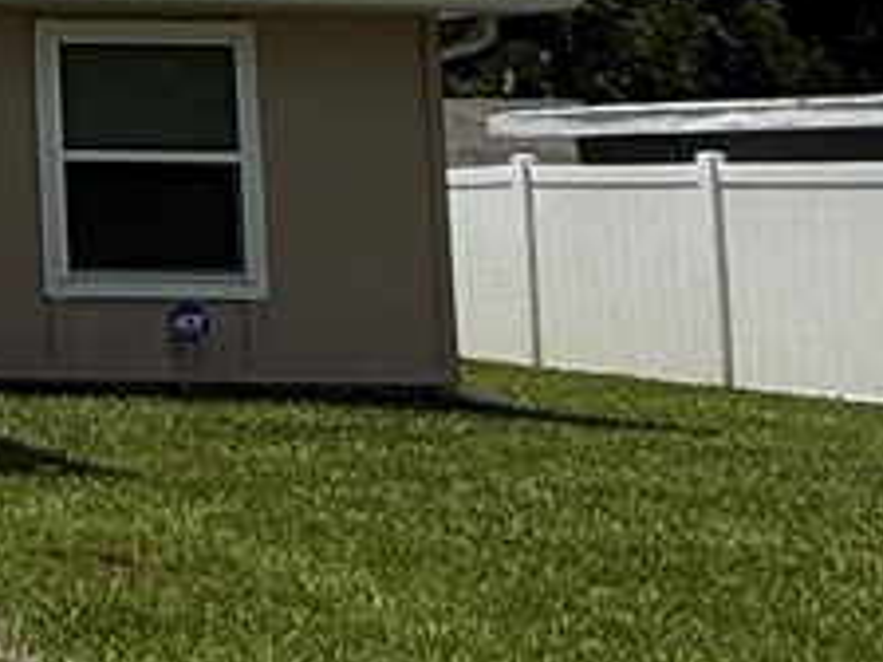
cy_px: -91
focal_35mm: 100
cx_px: -1289
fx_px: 2551
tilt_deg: +5.7
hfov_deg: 13.6
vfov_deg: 14.4
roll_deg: -0.2
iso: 50
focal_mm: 2.22
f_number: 2.2
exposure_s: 1/5155
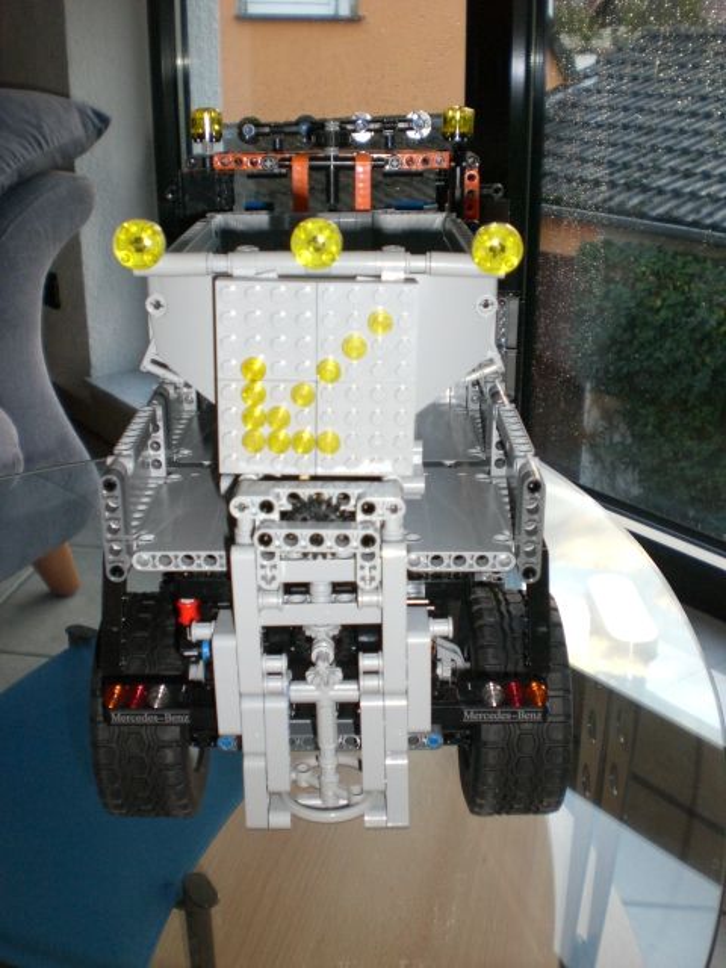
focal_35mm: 38
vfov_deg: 49.0
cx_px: 363
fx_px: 1063
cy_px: 484
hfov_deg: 37.7
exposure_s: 1/60
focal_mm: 6.3
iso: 200
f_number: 3.1
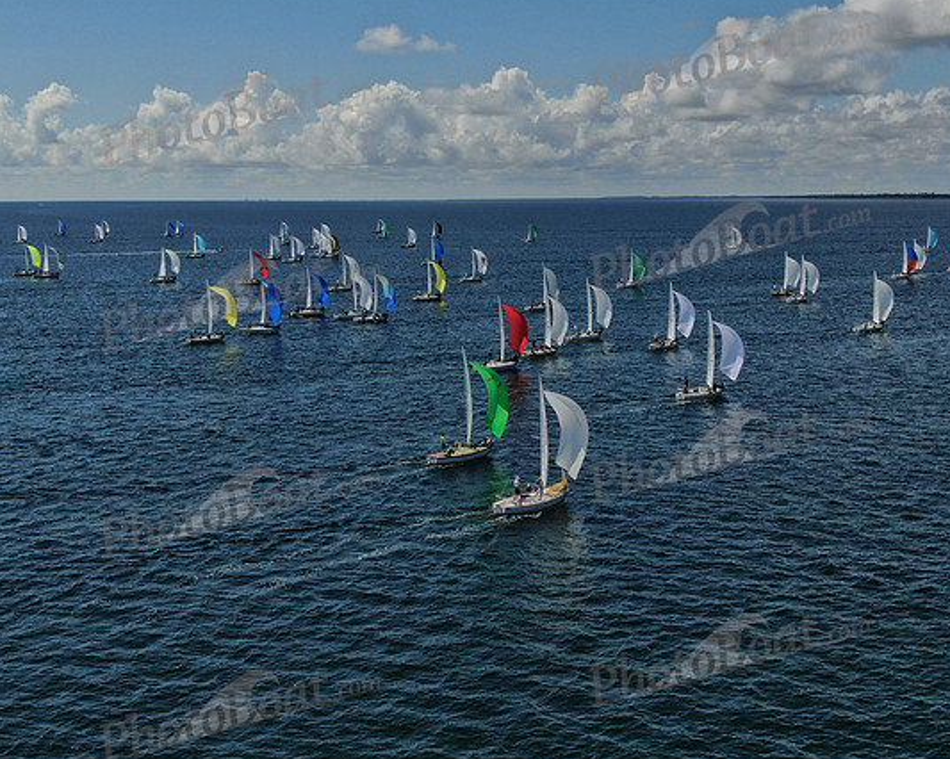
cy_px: 375
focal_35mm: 51
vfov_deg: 29.7
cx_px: 487
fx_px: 1433
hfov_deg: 36.7
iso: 100
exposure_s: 1/2500
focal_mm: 8.6
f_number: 3.8
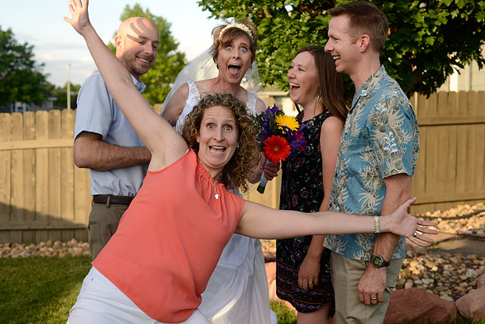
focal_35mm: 50
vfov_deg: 27.0
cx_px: 242
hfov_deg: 39.6
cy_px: 162
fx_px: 674
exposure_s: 1/400
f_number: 5
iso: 400
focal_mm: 50
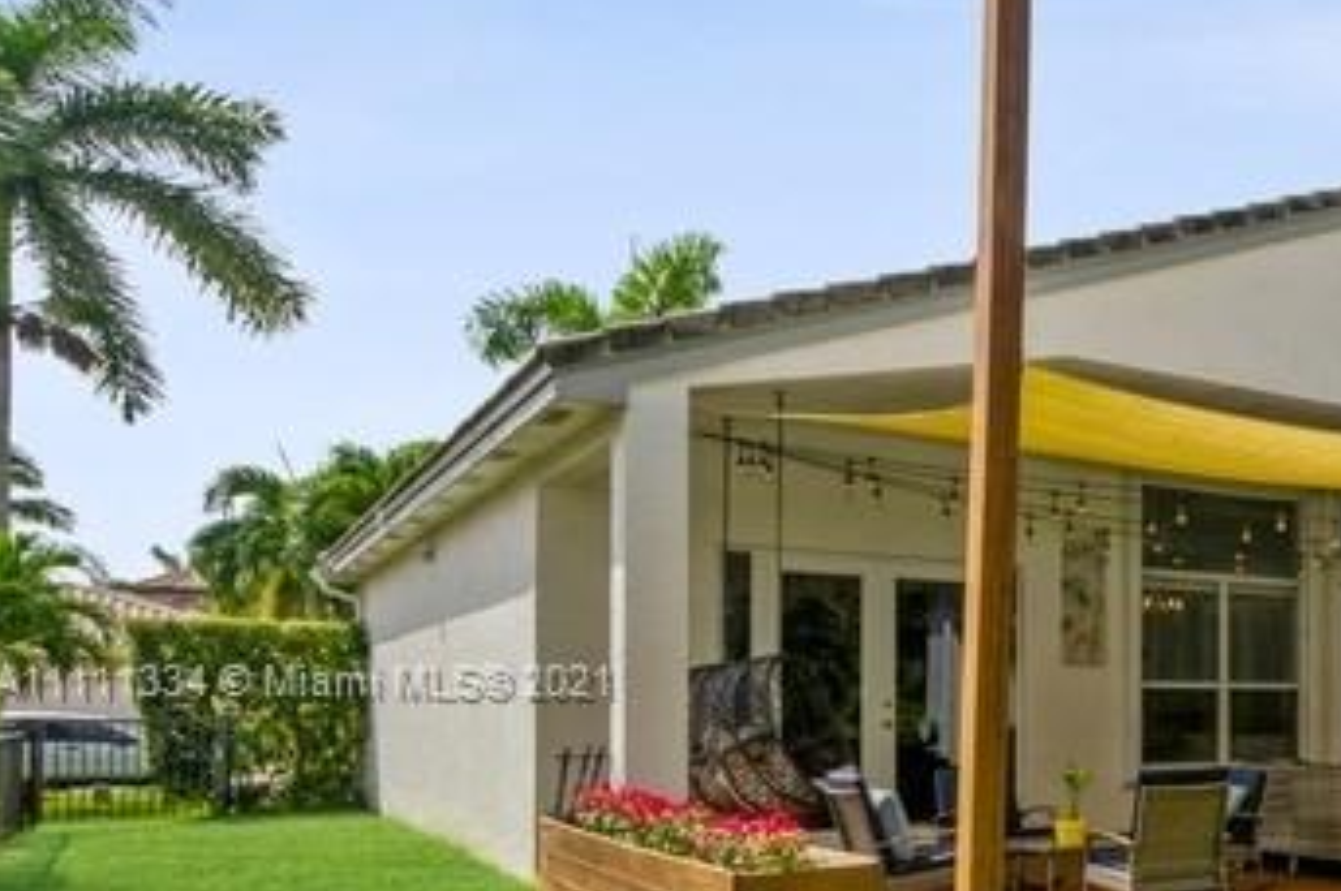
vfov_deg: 36.7
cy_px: 686
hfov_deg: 40.9
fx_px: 1302
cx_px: 1548
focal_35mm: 35
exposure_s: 1/250
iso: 100
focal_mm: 10
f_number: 9
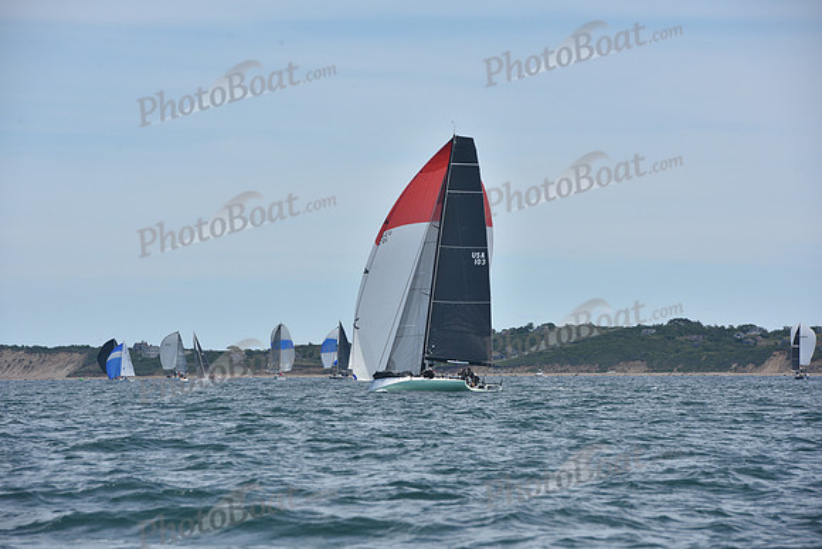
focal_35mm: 200
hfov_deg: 10.3
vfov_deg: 6.9
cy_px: 274
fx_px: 4568
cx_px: 411
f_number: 10
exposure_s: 1/800
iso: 250
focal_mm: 200
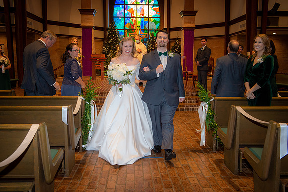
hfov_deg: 54.5
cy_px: 96
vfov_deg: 37.8
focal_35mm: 35
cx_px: 144
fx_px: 280
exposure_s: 1/125
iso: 1600
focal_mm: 35
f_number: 5.6
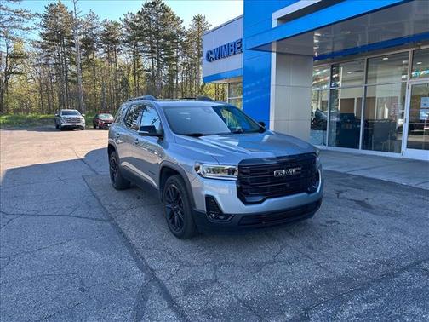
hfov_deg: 67.3
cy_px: 161
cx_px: 214
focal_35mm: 26
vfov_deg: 53.1
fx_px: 322
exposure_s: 1/377
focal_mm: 5.7
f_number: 1.5
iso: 50
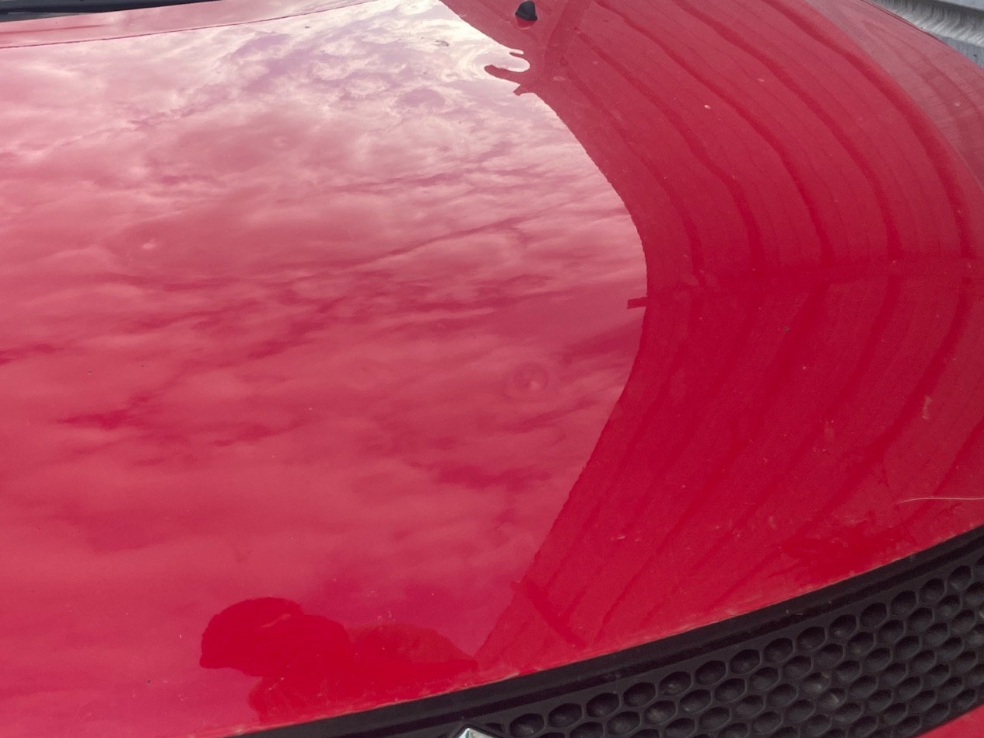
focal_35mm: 37
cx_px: 320
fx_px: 1052
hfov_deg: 49.2
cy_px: 335
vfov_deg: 38.6
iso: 32
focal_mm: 4.2
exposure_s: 1/1276
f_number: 1.6
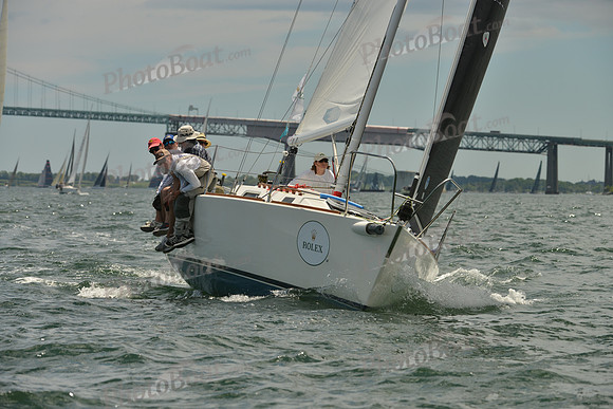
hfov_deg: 10.3
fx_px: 3406
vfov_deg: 6.9
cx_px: 306
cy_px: 204
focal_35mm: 200
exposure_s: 1/1000
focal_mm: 200
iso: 200
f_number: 8
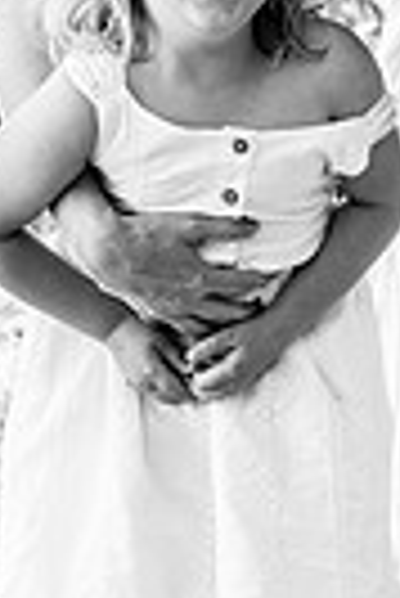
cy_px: 148
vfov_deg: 7.2
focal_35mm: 287
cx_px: 427
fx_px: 4771
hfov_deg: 4.8
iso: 800
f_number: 4.5
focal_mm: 85
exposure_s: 1/500
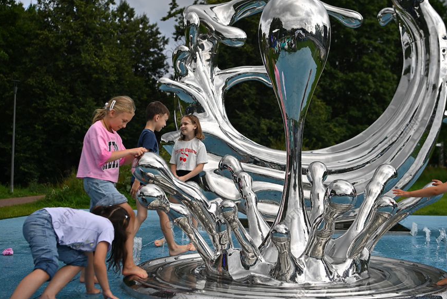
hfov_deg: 37.5
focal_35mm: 53
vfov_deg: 25.5
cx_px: 251
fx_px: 658
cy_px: 131
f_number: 3.2
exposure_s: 1/500
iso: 100
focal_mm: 38
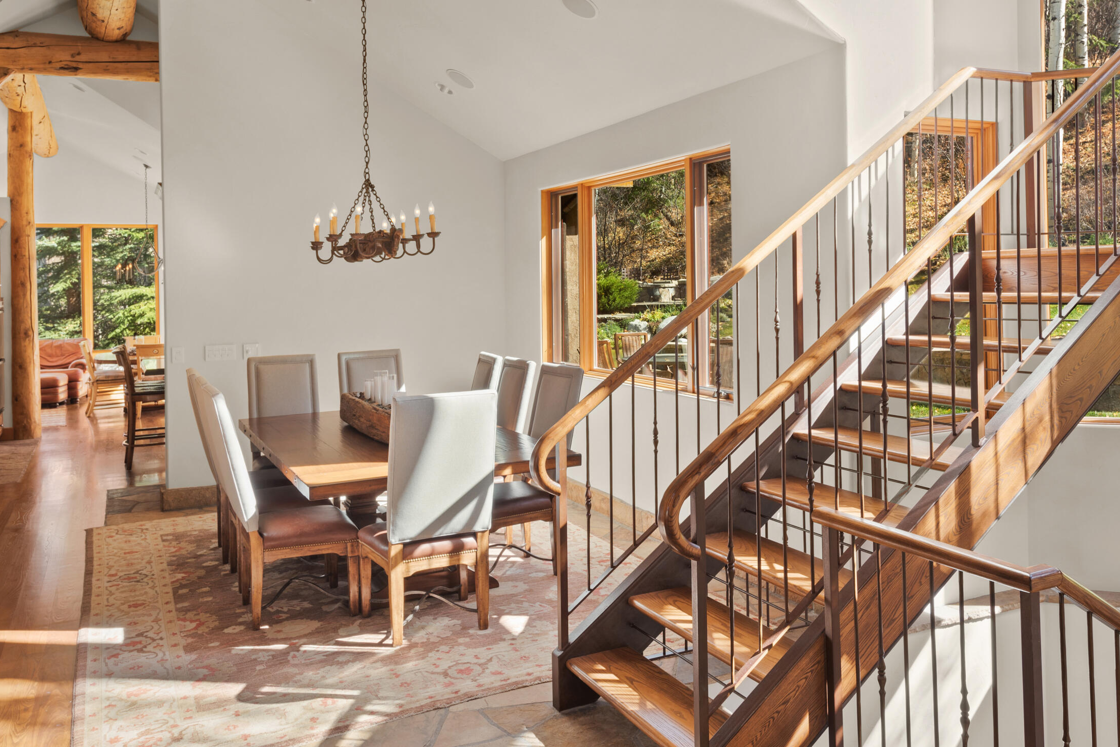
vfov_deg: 43.5
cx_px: 579
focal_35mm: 30
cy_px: 326
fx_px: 934
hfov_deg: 61.9
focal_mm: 22
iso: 125
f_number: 8
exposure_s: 1/3
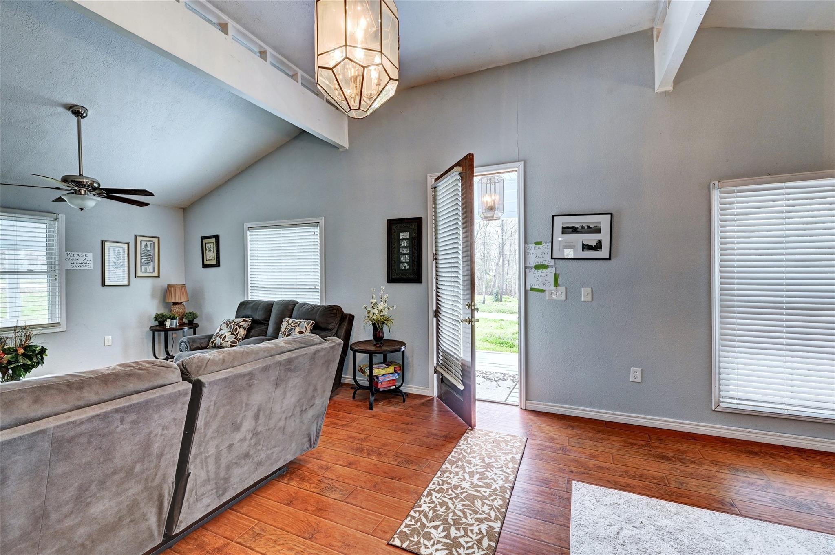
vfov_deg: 75.4
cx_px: 418
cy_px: 278
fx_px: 359
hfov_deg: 98.6
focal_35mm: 16
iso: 400
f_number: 8
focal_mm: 15.5
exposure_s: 1/10
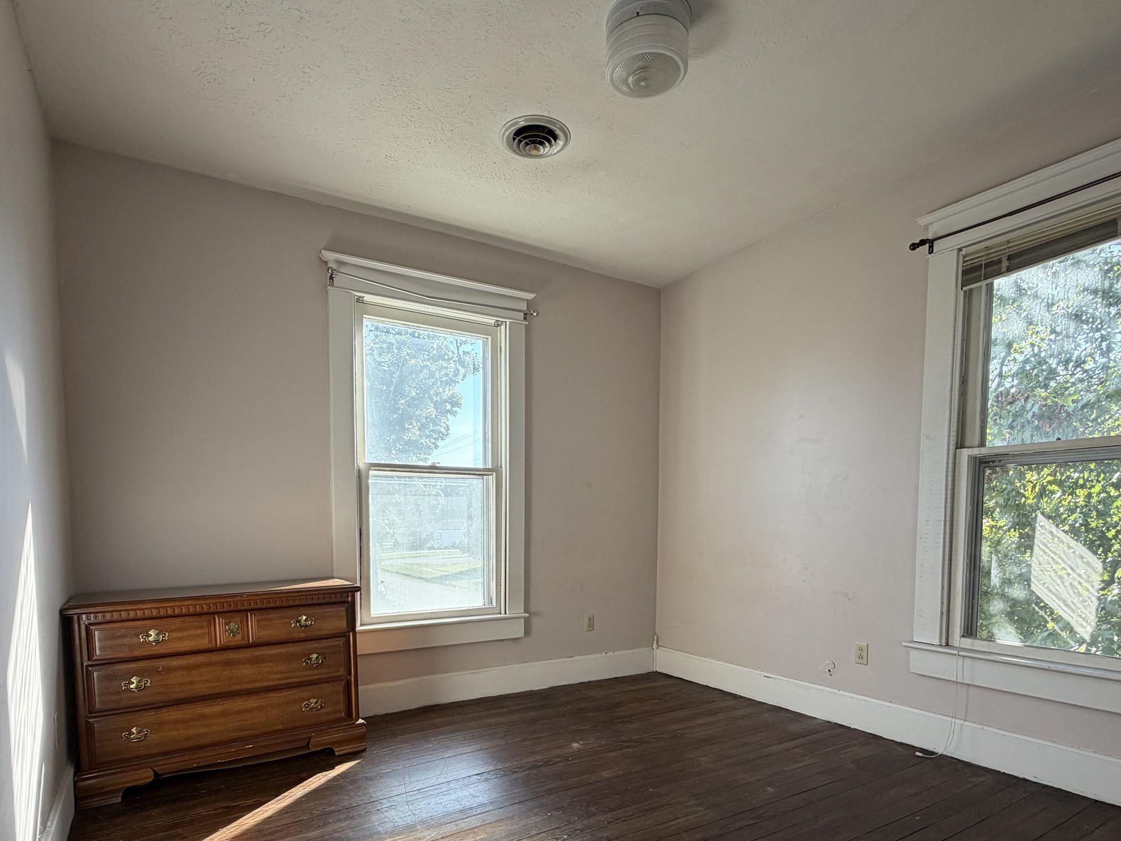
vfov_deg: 64.1
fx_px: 648
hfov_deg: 81.7
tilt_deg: -4.1
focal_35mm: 20
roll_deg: +0.7
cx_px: 552
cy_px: 567
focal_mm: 2.22
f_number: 2.2
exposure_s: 1/121
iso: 80
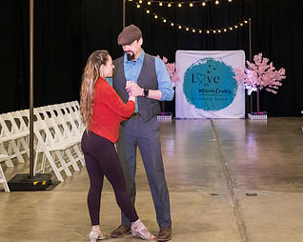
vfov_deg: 25.3
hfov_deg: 31.5
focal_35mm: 60
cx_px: 165
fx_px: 538
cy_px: 85
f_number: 4
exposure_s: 1/400
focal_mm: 35
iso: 3200
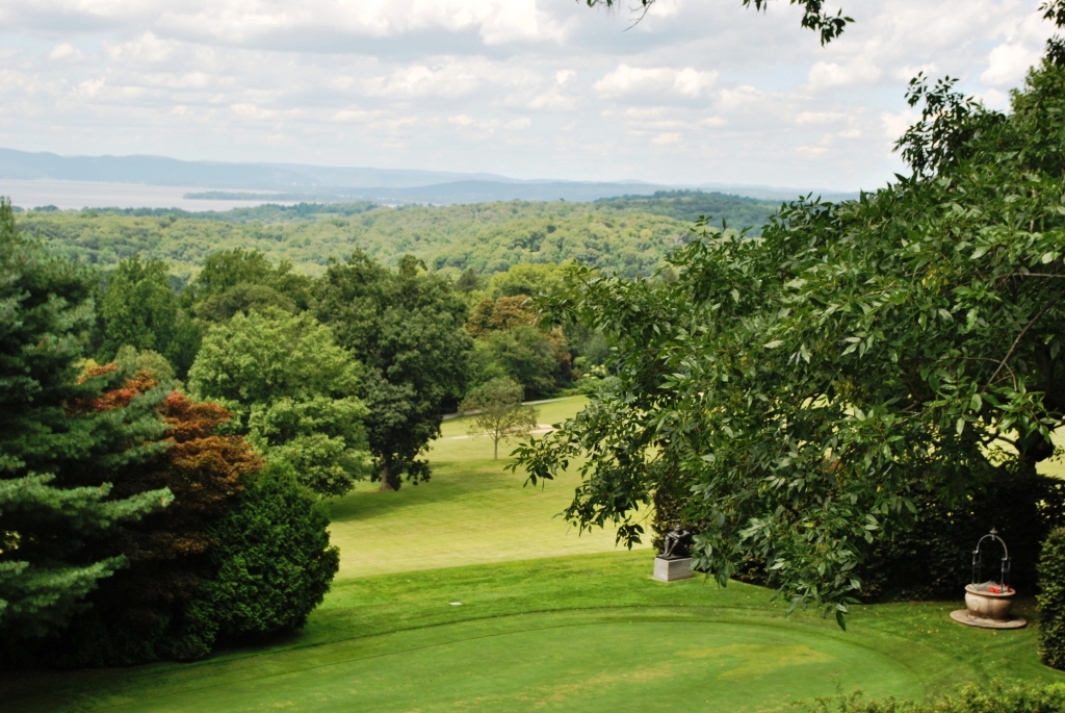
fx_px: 1777
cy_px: 356
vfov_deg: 22.7
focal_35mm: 60
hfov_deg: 33.4
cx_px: 532
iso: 100
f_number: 8
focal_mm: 40
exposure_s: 1/200
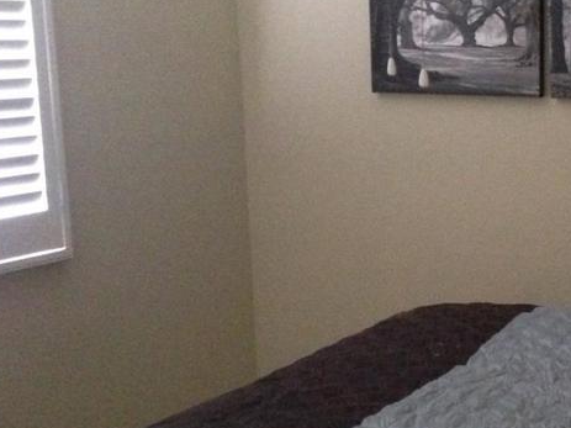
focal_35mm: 73
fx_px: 1204
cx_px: 594
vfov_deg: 20.2
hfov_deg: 25.2
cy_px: 229
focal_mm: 4.12
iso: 800
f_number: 2.4
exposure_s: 1/15
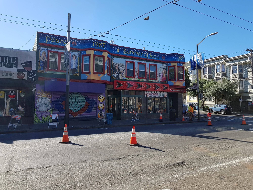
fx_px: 190
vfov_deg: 53.1
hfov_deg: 67.3
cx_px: 126
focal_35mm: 26
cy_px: 95
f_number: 1.7
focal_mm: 4.2
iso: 40
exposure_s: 1/1268
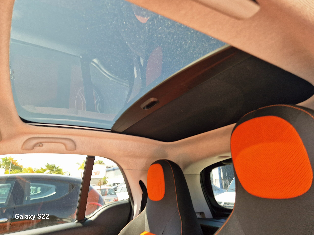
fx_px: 209
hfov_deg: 73.9
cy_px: 118
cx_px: 157
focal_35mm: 23
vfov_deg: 58.9
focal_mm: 5.4
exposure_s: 1/180
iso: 50
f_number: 1.8
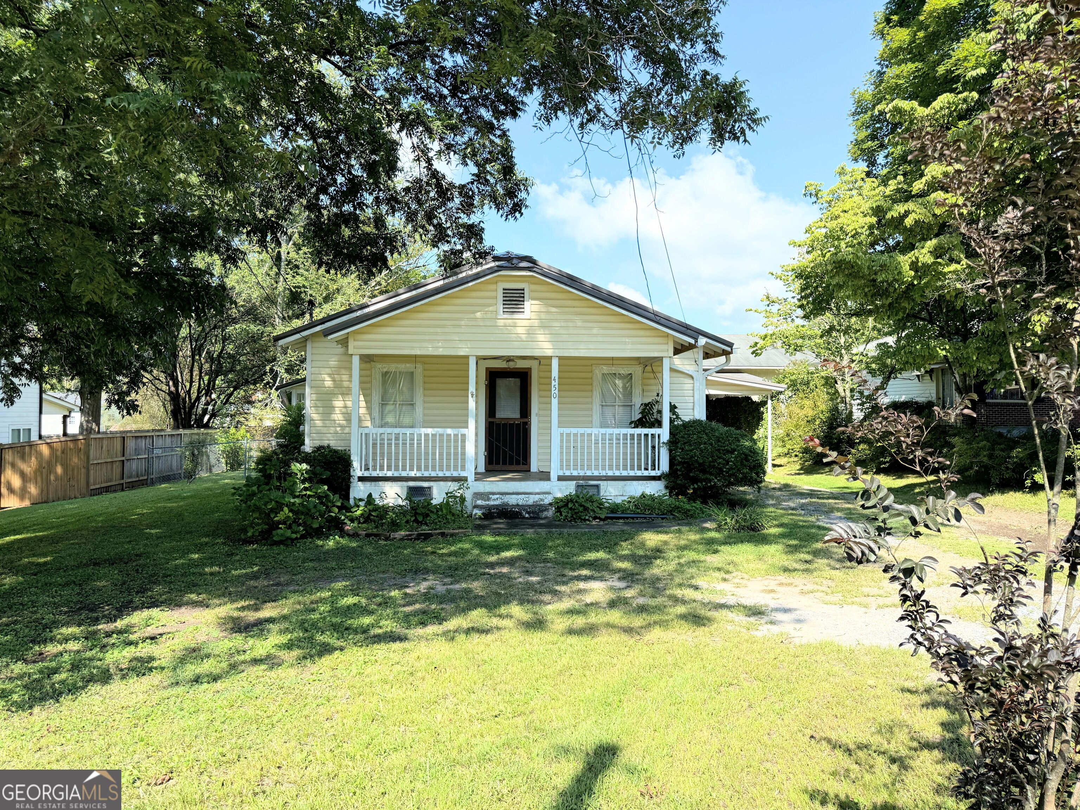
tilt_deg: +2.3
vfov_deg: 56.8
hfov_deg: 71.6
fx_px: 749
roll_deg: +0.8
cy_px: 405
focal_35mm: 24
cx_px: 540
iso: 80
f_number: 1.78
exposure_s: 1/2299
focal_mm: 6.76
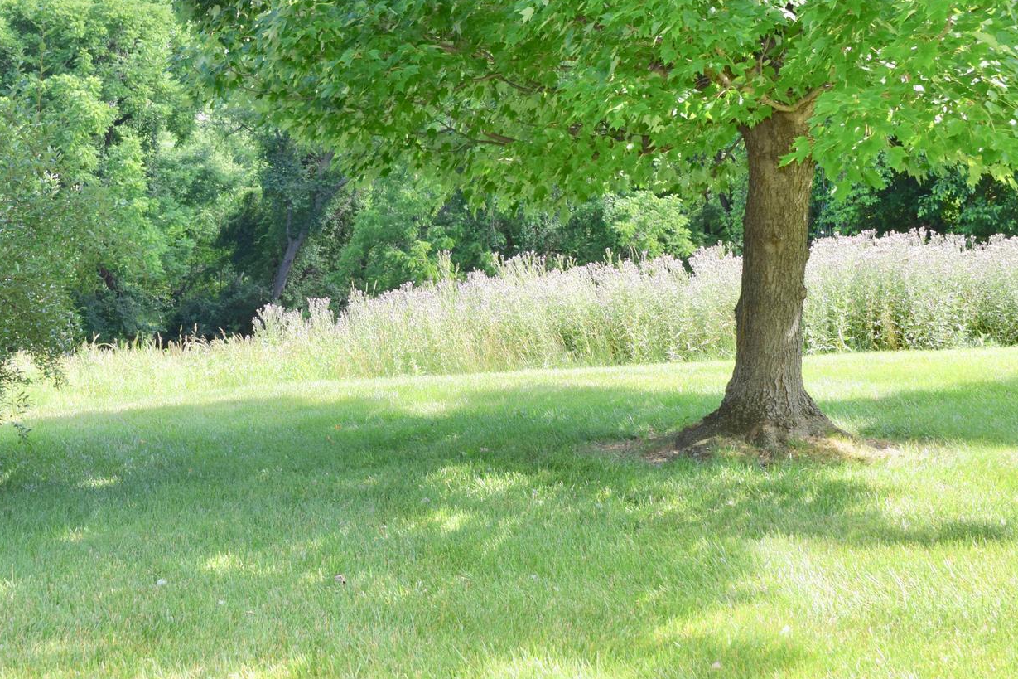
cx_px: 335
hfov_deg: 35.9
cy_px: 228
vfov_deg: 24.5
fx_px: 1555
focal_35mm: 55
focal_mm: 22
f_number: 6.3
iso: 100
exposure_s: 1/160
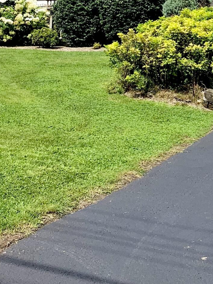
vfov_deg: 22.7
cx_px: 277
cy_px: -16
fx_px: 673
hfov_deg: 16.9
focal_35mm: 82
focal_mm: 4.25
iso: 25
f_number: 1.8
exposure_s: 1/2755
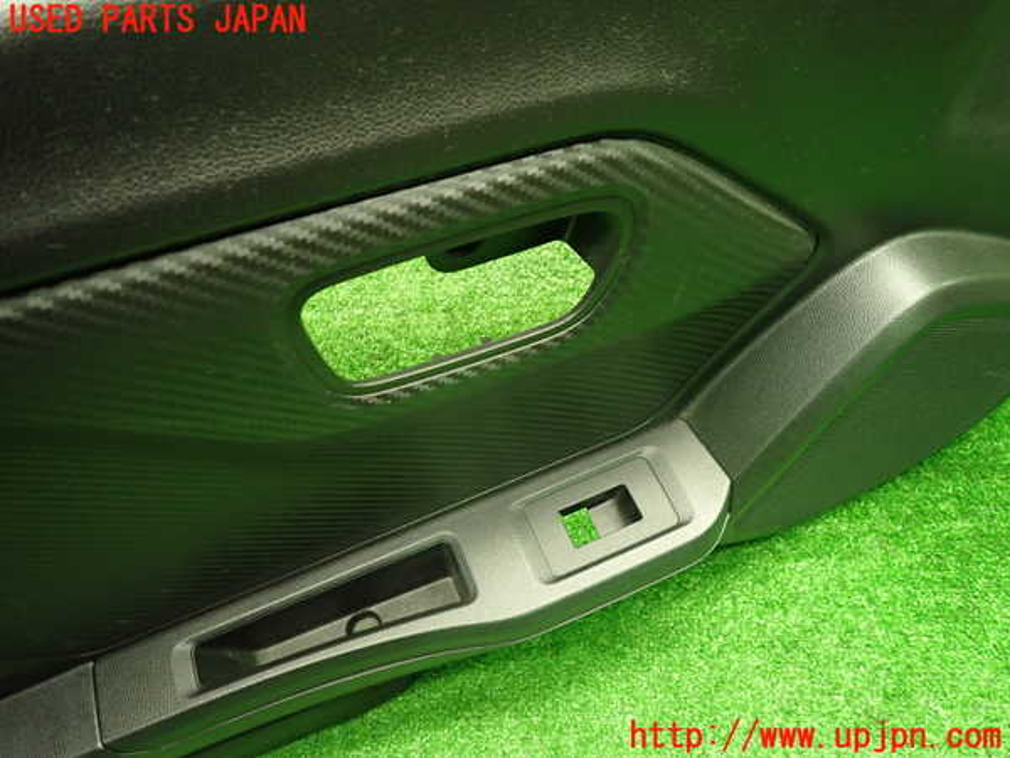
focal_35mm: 25
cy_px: 379
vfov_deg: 54.9
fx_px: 729
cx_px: 505
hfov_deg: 69.4
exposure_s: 1/30
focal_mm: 4.5
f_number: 2
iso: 640
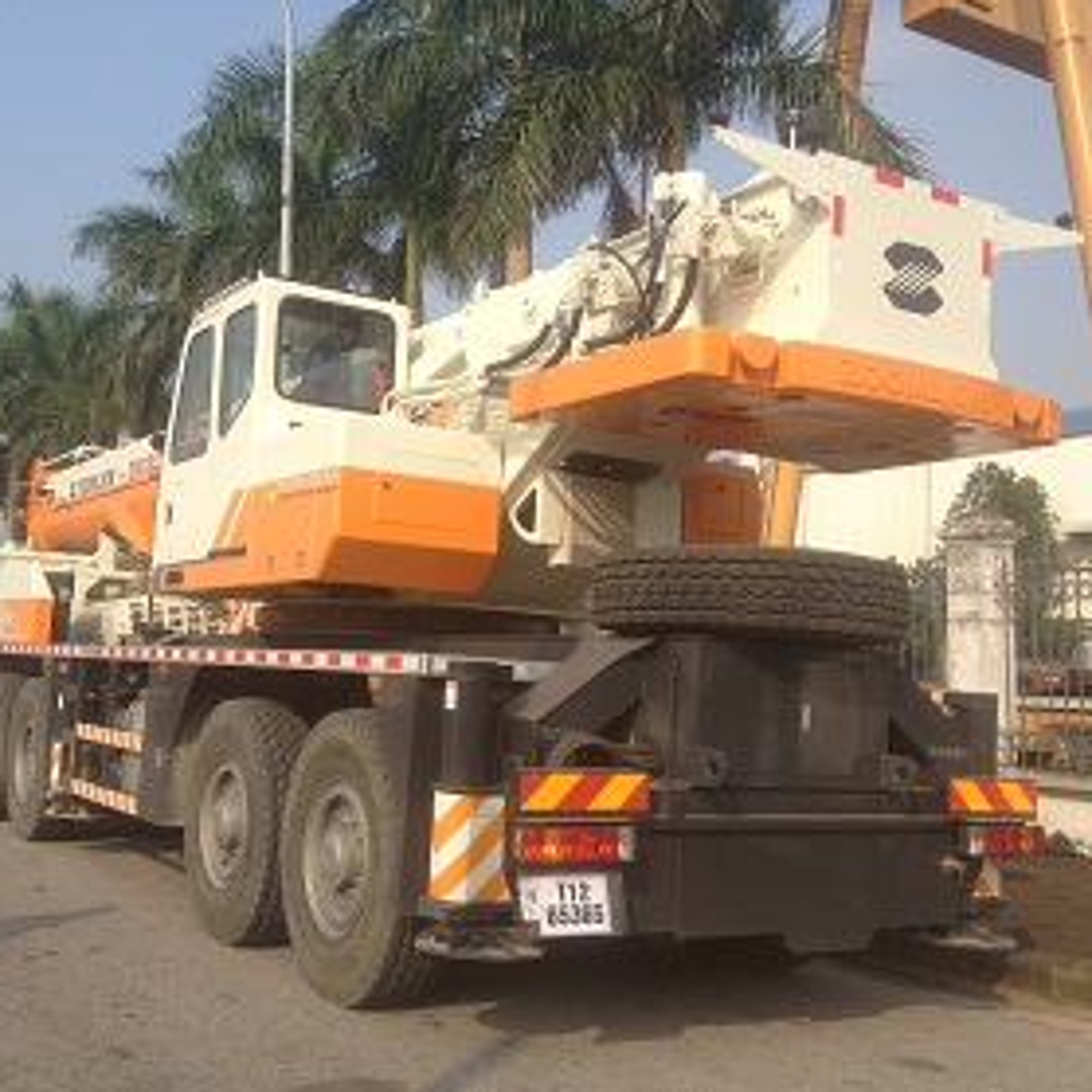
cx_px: 519
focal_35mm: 42
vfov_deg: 40.0
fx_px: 1499
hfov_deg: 40.0
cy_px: 548
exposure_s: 1/1453
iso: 50
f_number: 2.4
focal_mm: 4.28
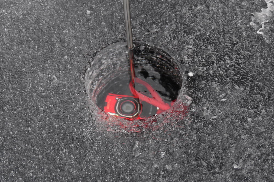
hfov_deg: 29.9
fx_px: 514
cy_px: 91
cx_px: 137
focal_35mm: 68
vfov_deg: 20.2
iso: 125
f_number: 4.5
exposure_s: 1/80
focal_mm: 45
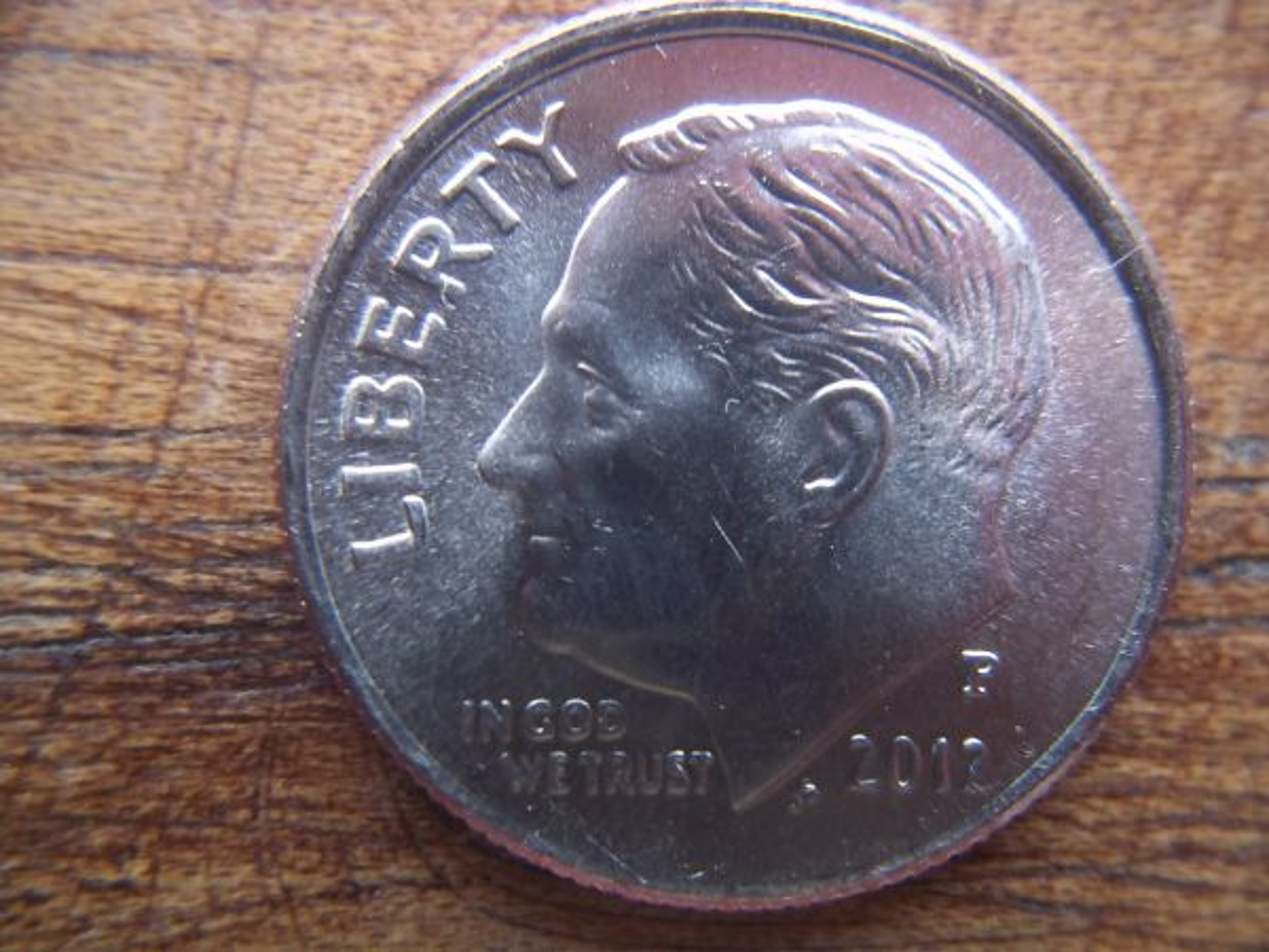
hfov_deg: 51.4
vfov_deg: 39.7
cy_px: 476
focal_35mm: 36
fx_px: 1320
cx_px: 634
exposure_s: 1/80
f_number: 3.1
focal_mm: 6.5
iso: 80
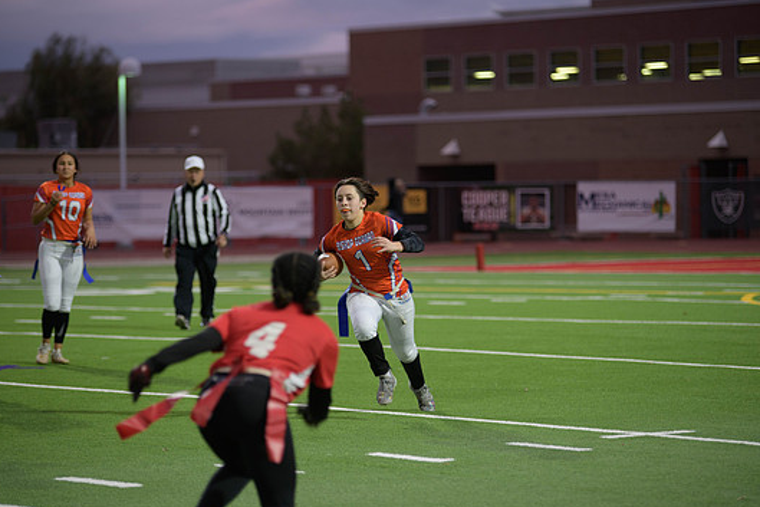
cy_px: 252
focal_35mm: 159
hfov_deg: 12.9
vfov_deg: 8.6
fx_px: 3357
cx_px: 384
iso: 560
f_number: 2.8
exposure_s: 1/200
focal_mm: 145
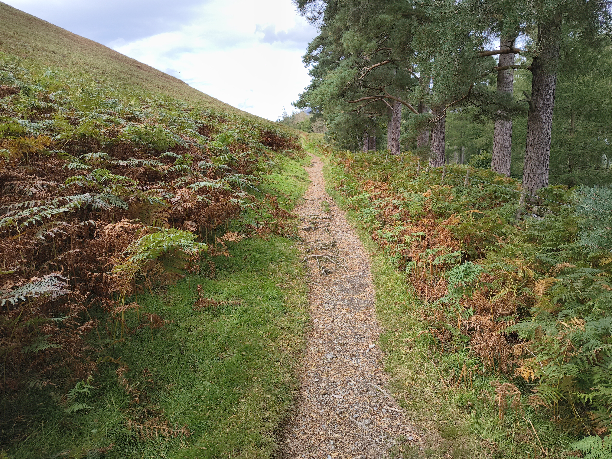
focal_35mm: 23
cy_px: 230
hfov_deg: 73.9
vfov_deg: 58.9
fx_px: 407
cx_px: 306
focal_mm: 5.56
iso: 100
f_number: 1.8
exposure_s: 1/664
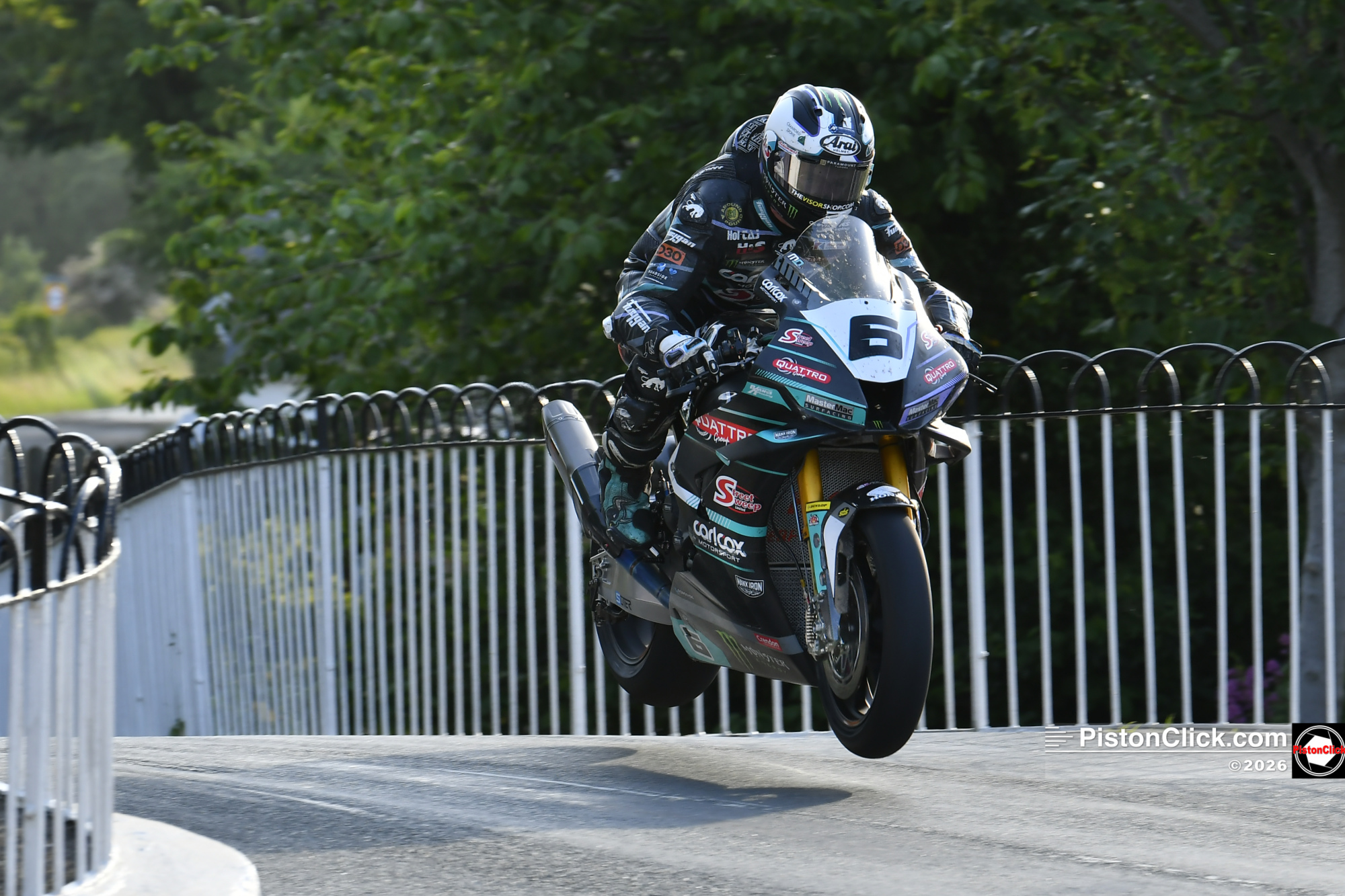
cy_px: 448
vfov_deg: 5.7
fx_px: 8965
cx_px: 672
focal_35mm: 240
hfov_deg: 8.6
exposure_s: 1/500
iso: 360
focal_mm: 160
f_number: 5.6
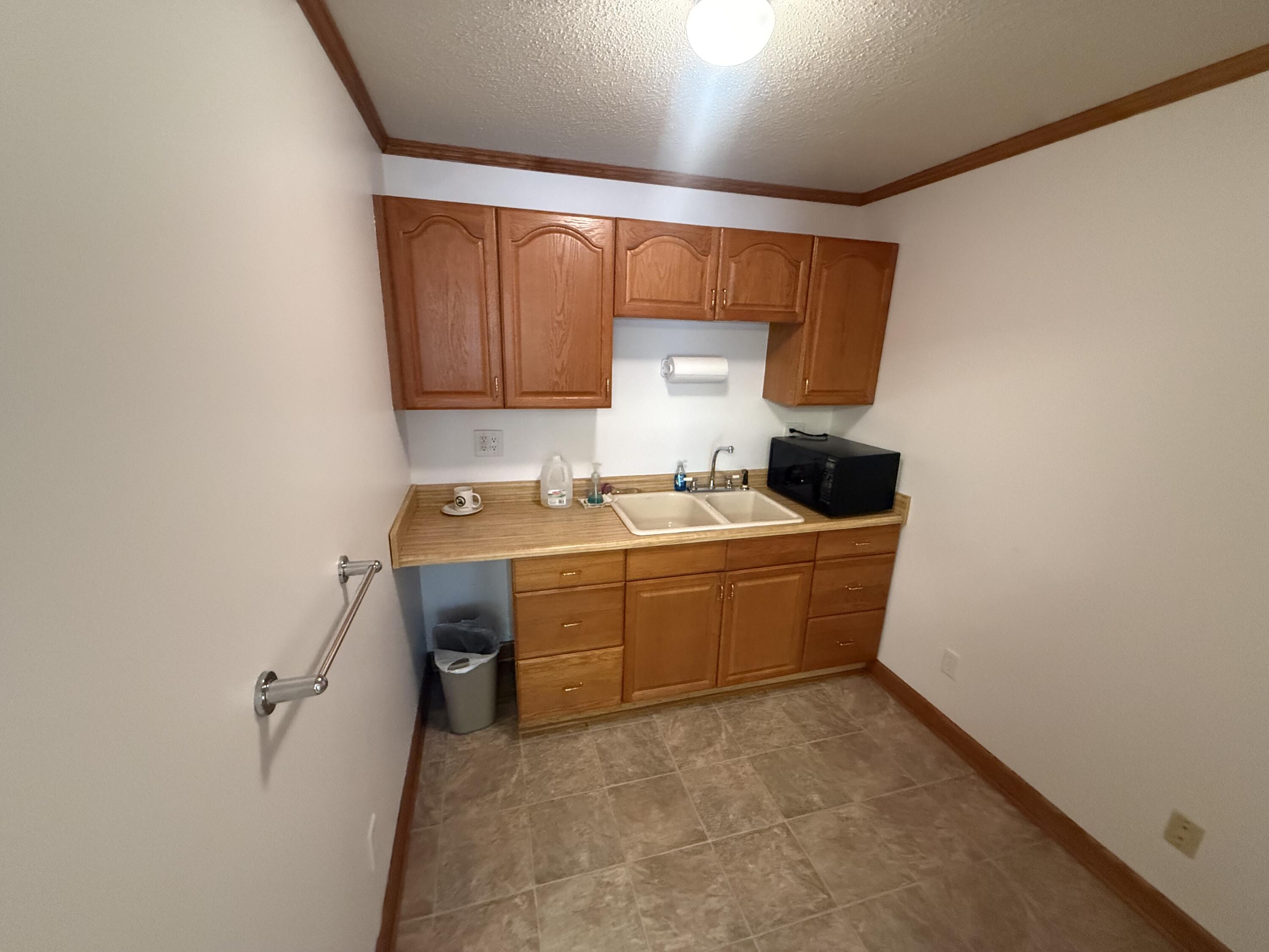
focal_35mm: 14
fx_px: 513
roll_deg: -2.1
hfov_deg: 102.1
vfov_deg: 85.7
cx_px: 634
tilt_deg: -16.4
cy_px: 476
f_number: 2.2
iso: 1000
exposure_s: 1/60
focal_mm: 2.22
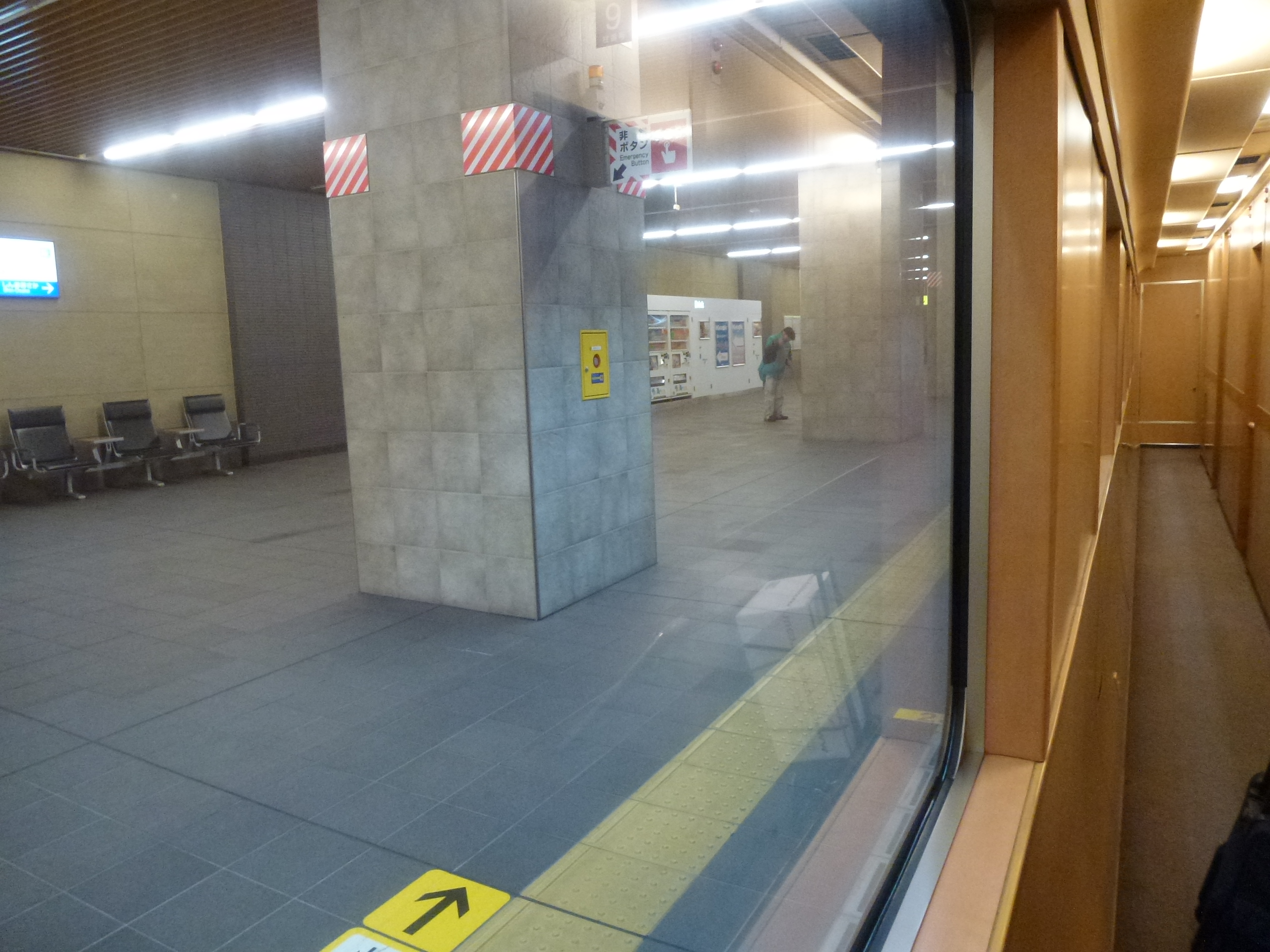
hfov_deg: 71.6
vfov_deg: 56.8
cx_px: 635
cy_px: 476
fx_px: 881
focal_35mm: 24
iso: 400
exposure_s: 1/13
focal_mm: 4.3
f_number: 3.3
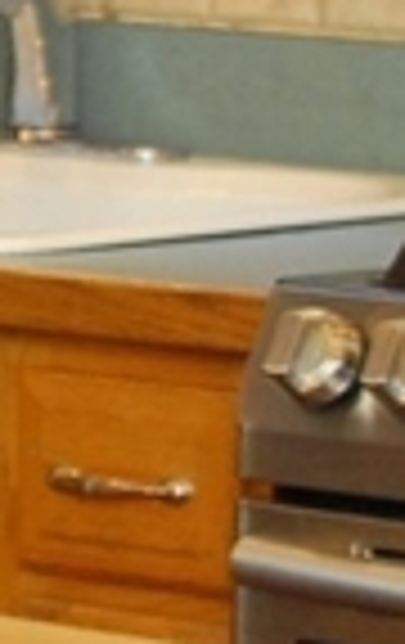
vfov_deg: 5.5
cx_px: -873
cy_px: -144
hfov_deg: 3.4
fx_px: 6724
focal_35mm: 383
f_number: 2.5
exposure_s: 1/200
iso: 640
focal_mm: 35
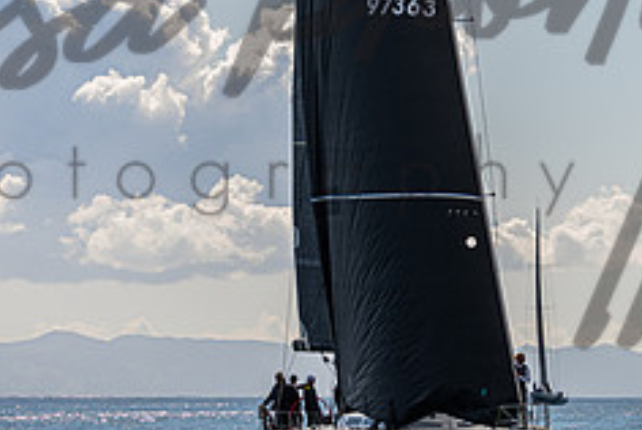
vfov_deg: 3.8
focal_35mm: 359
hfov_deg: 5.7
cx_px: 474
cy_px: -28
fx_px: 6410
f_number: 5.6
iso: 400
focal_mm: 140
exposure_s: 1/2500
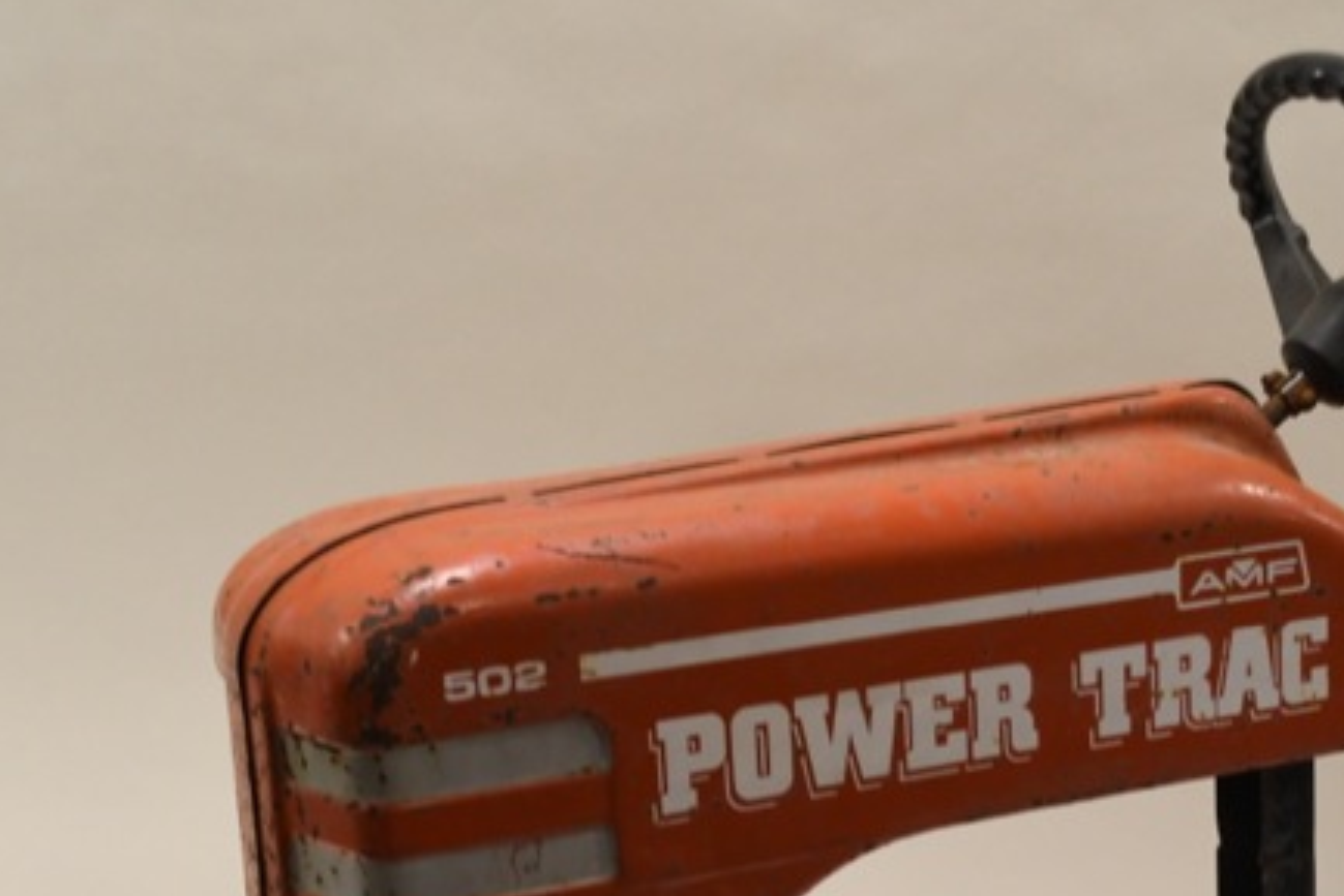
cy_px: 1014
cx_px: 1229
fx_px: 3361
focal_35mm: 90
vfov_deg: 14.8
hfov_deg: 22.0
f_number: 8
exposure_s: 1/250
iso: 1600
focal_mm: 26
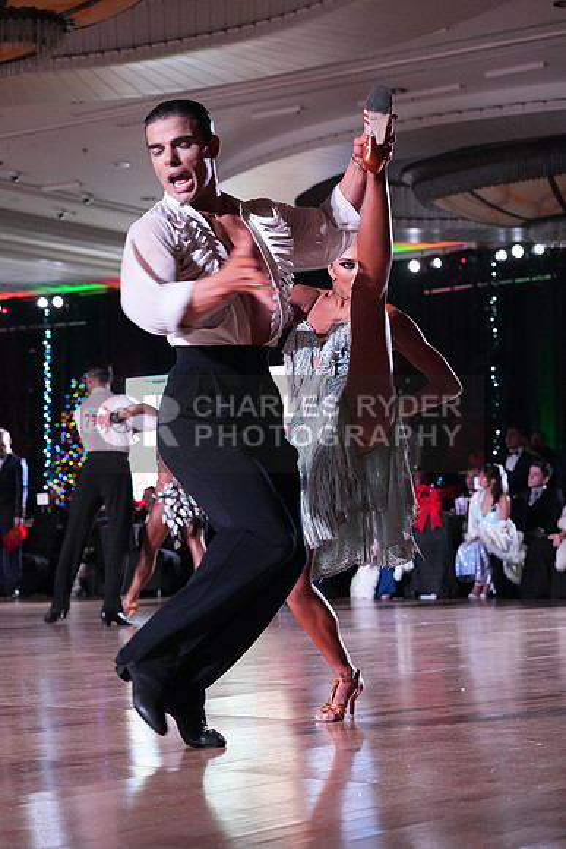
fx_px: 1768
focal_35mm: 75
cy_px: 424
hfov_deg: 18.2
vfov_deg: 27.0
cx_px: 283
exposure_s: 1/400
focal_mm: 75
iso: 10000
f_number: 5.6
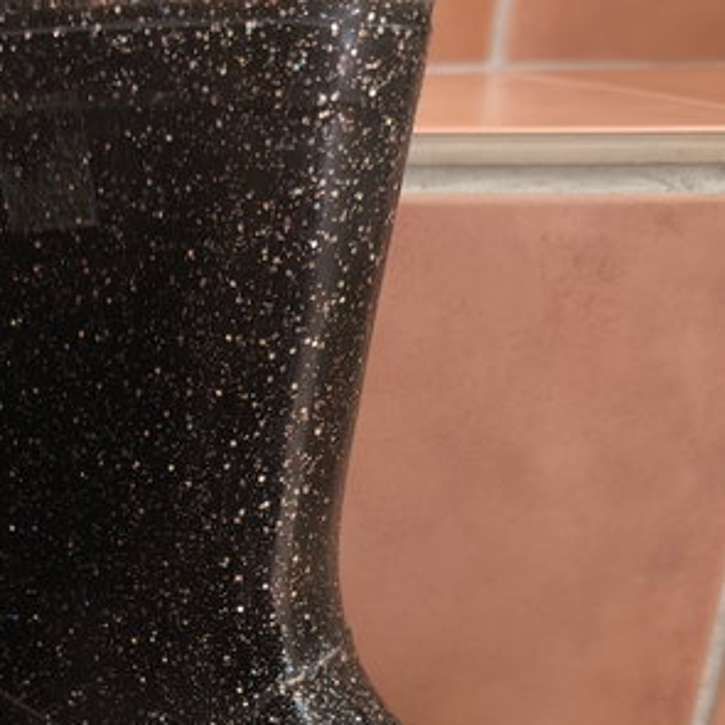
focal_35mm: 57
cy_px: 714
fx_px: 1351
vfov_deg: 28.3
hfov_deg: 29.1
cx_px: 103
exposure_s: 1/33.3
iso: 1000
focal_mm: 6.57
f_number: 1.6
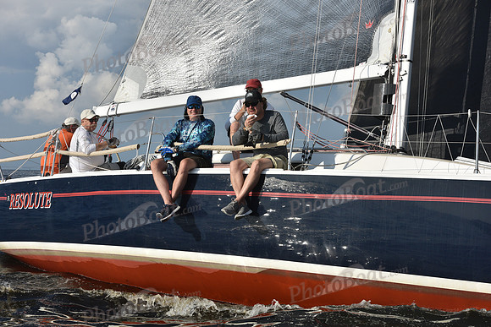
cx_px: 246
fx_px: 1391
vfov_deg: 13.4
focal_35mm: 102
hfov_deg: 20.0
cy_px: 164
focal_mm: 102
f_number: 9
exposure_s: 1/1250
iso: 250
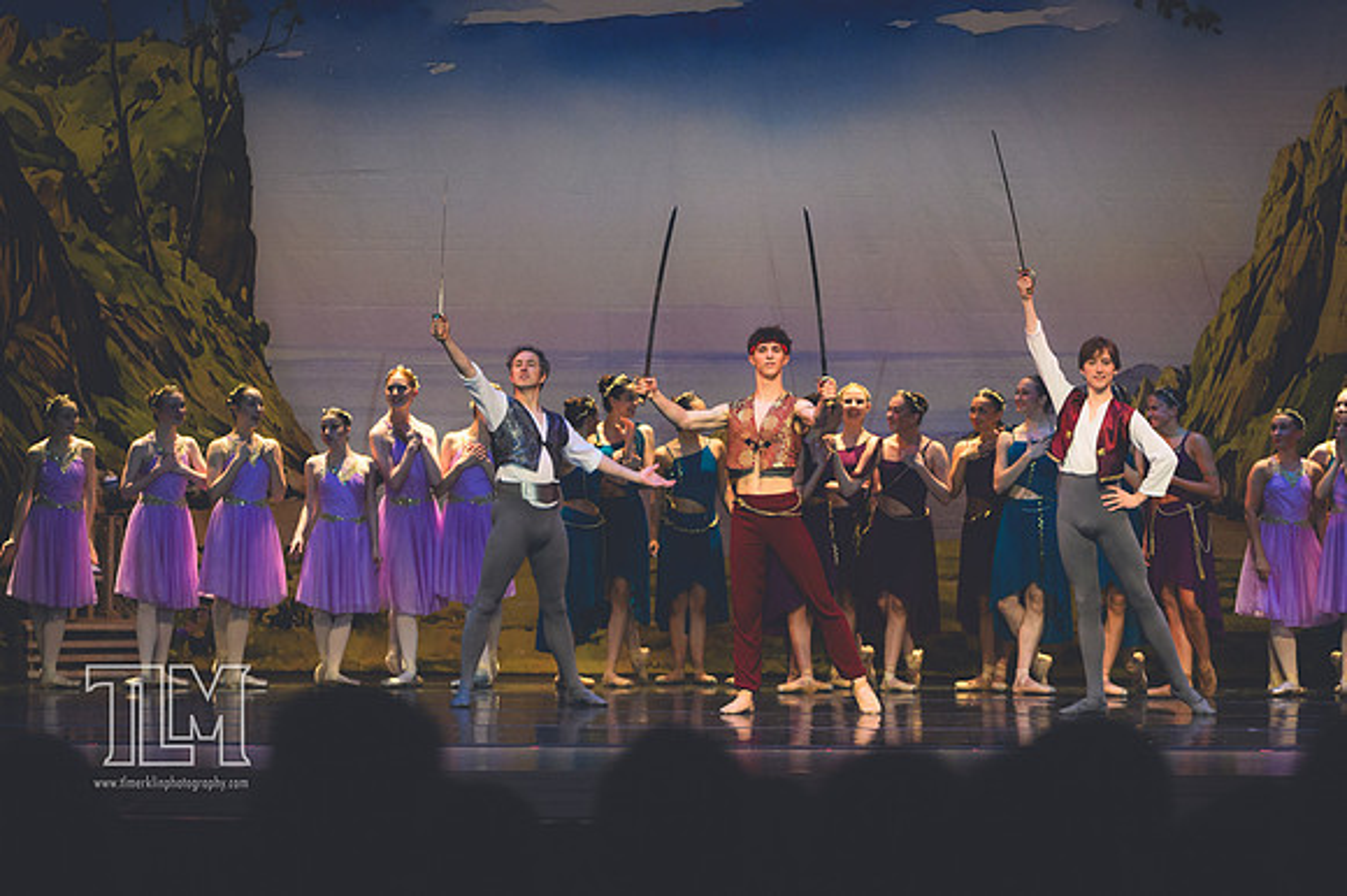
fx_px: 5871
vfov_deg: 8.7
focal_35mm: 157
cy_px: 448
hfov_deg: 13.1
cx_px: 674
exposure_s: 1/500
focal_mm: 105
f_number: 2.8
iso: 2000
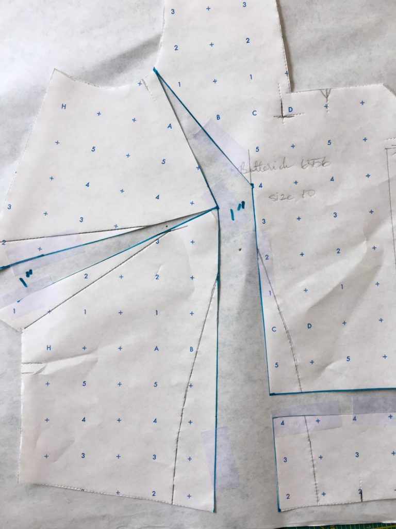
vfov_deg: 61.7
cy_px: 264
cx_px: 198
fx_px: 442
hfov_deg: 48.2
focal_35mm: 29
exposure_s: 1/60
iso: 32
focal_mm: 4.15
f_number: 2.2
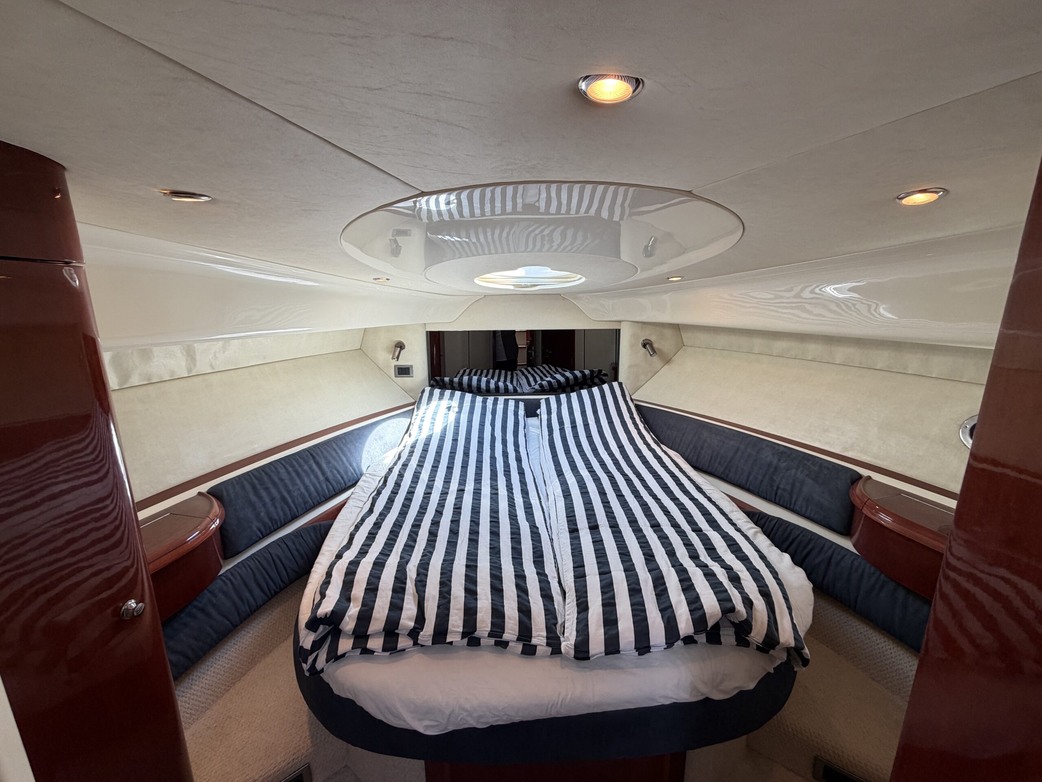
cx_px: 521
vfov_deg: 85.7
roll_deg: -0.3
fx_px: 421
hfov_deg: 102.1
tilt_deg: -12.2
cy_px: 391
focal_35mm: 14
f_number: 2.2
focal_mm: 2.22
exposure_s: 1/121
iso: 125
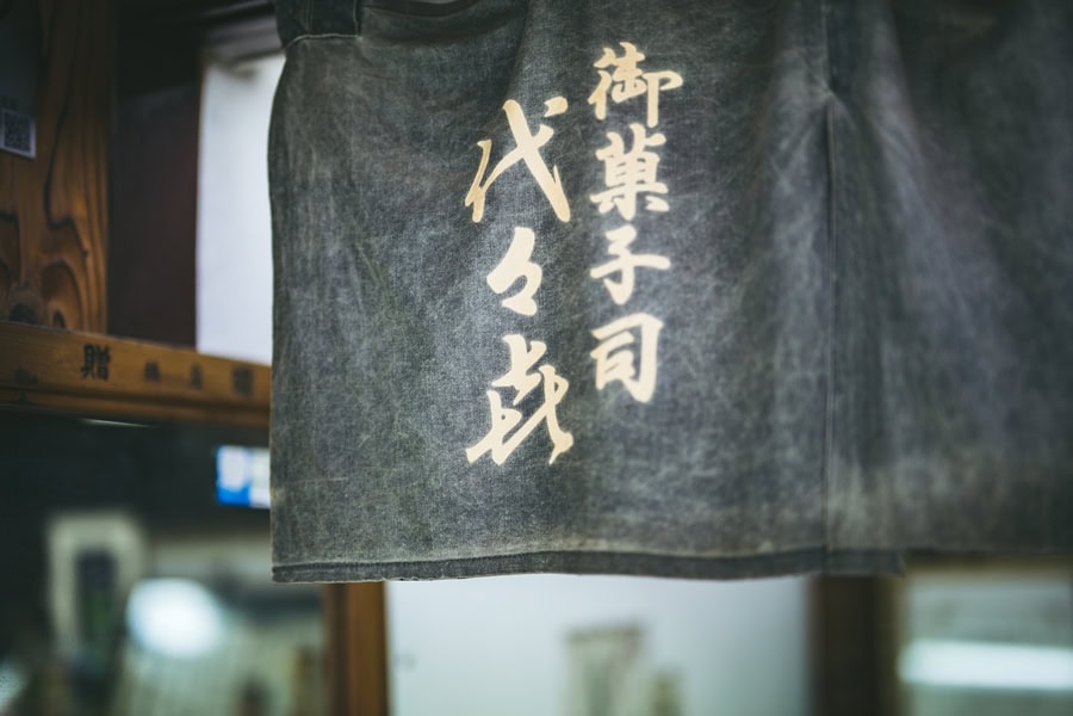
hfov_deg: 39.6
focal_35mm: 50
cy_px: 358
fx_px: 1490
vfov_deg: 27.0
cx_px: 536
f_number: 1.2
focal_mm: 50
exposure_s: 1/640
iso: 400
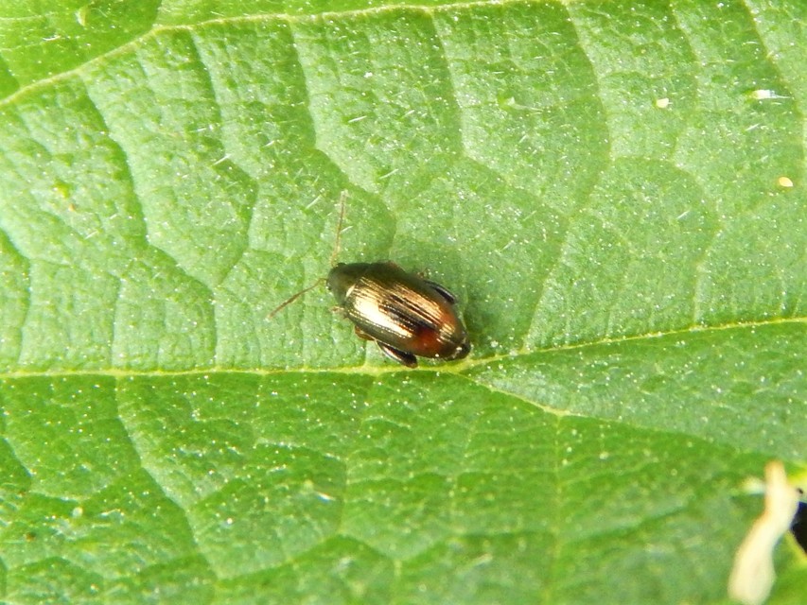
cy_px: 302
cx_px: 404
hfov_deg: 15.1
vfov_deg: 11.3
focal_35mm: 131
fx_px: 3054
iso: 400
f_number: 4.8
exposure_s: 1/100
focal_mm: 23.4
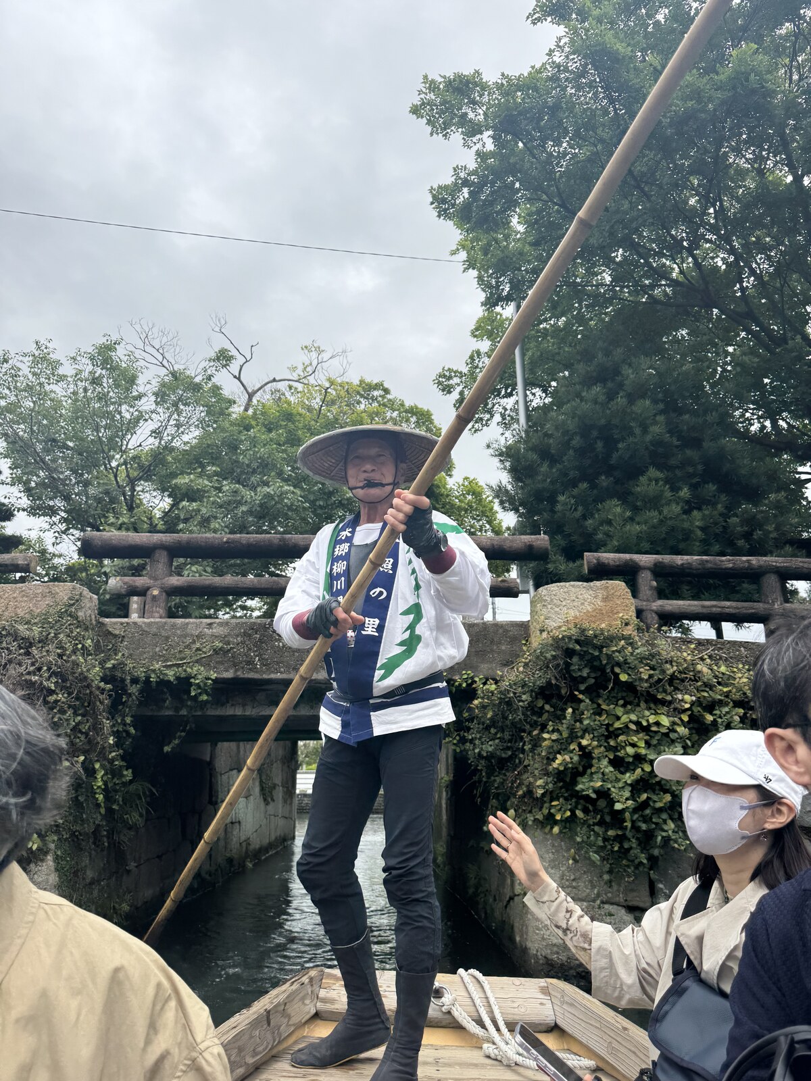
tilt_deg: +19.2
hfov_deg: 56.8
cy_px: 540
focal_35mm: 24
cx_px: 406
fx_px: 750
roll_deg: -1.2
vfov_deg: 71.6
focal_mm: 6.76
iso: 80
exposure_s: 1/3247
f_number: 1.78
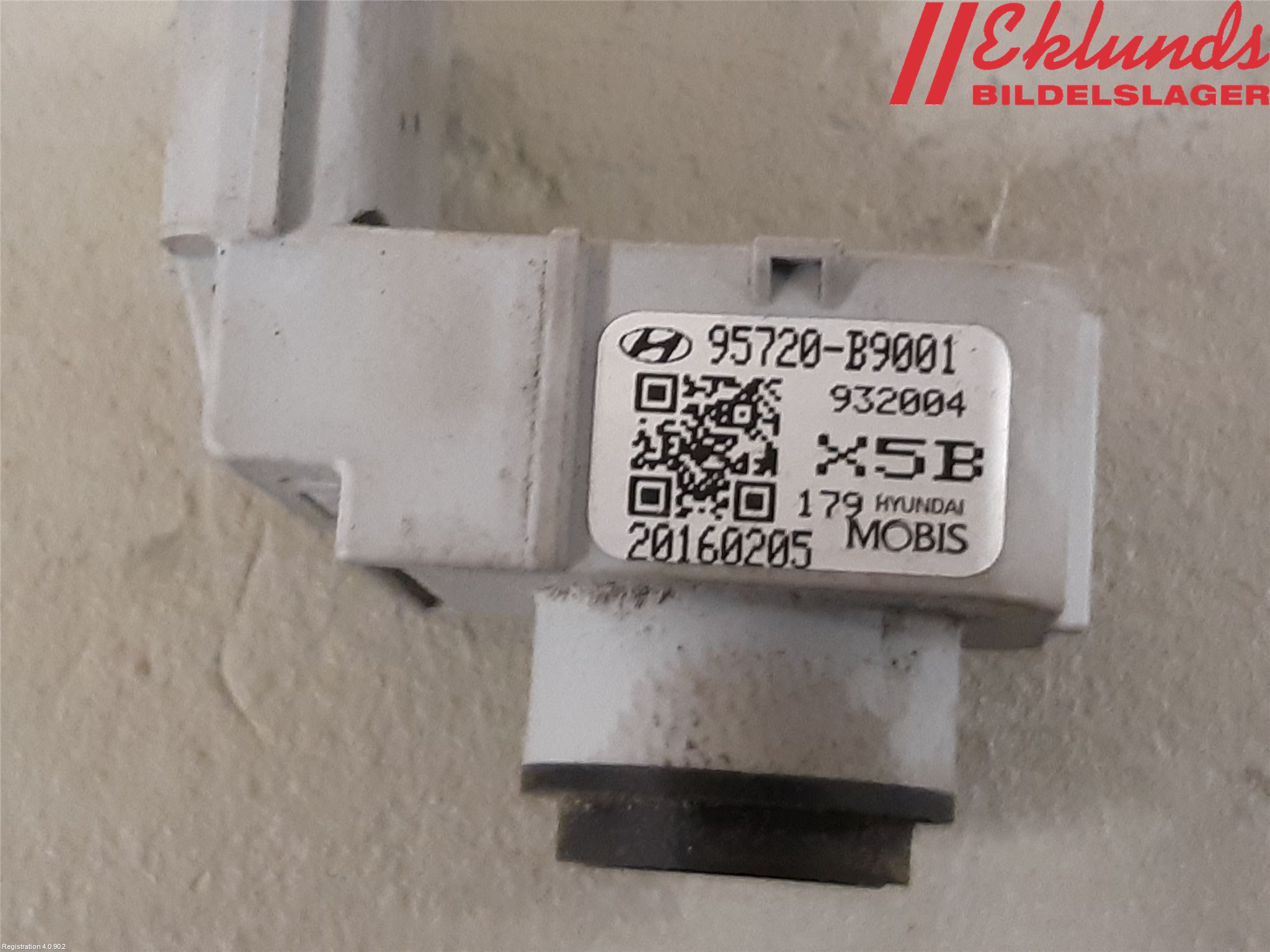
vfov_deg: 53.1
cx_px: 635
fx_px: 954
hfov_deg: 67.3
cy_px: 476
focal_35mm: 26
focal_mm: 3.93
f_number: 1.7
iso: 250
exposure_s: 1/33
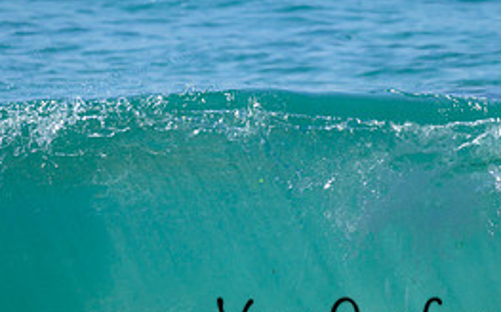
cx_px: 363
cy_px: 238
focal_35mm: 2479
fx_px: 33826
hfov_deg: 0.8
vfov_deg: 0.5
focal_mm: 800
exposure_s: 1/3200
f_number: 6.3
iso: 320
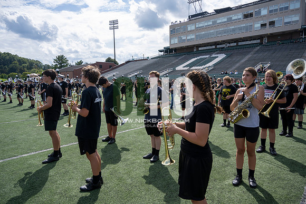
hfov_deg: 73.7
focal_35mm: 24
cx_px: 153
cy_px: 102
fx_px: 204
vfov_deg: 53.2
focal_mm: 24
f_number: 5
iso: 200
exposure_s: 1/1600
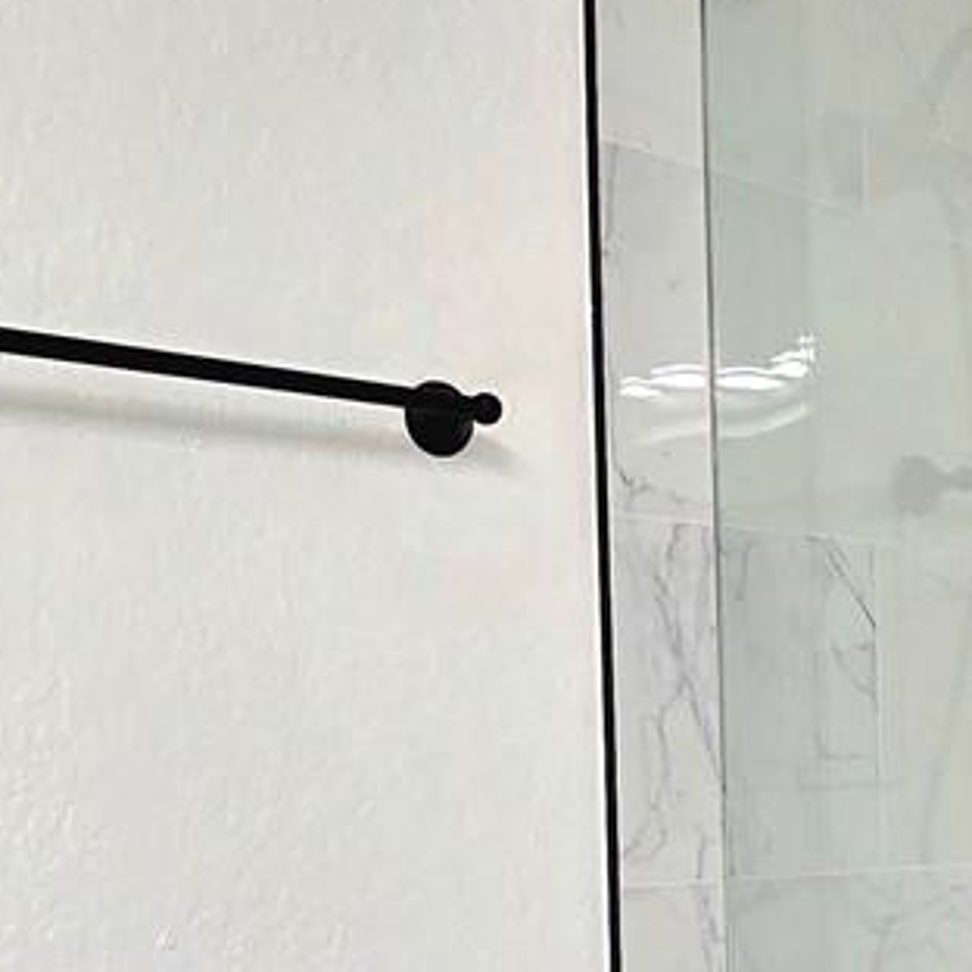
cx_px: 1199
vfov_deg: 28.2
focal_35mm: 59
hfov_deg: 25.7
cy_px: 826
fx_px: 1874
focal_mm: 2.2
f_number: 2.2
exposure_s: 1/60.2
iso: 160
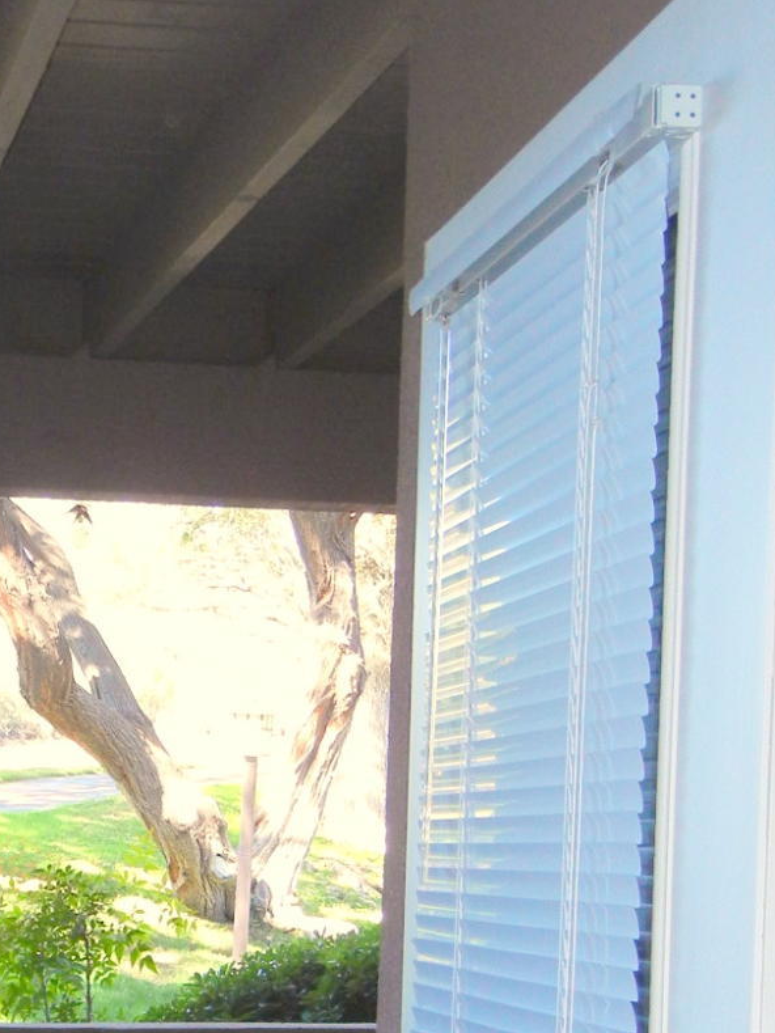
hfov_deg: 18.9
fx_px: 2268
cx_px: 7
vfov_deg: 25.0
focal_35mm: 76
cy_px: 909
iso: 160
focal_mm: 5.4
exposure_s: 1/106
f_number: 3.5
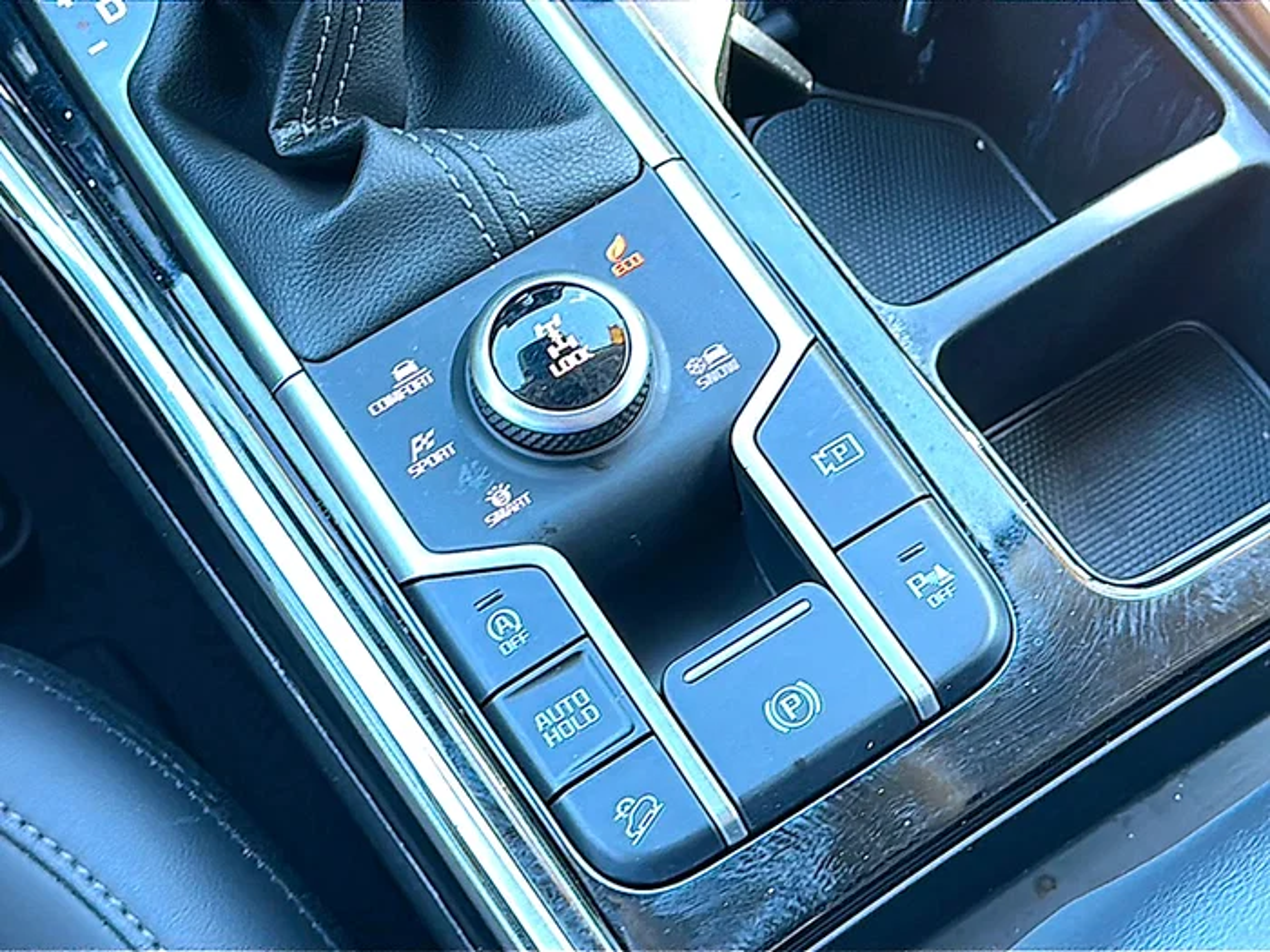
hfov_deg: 38.2
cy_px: 476
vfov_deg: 29.1
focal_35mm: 50
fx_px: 1834
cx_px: 635
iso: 100
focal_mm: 6.86
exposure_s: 1/40
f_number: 1.78
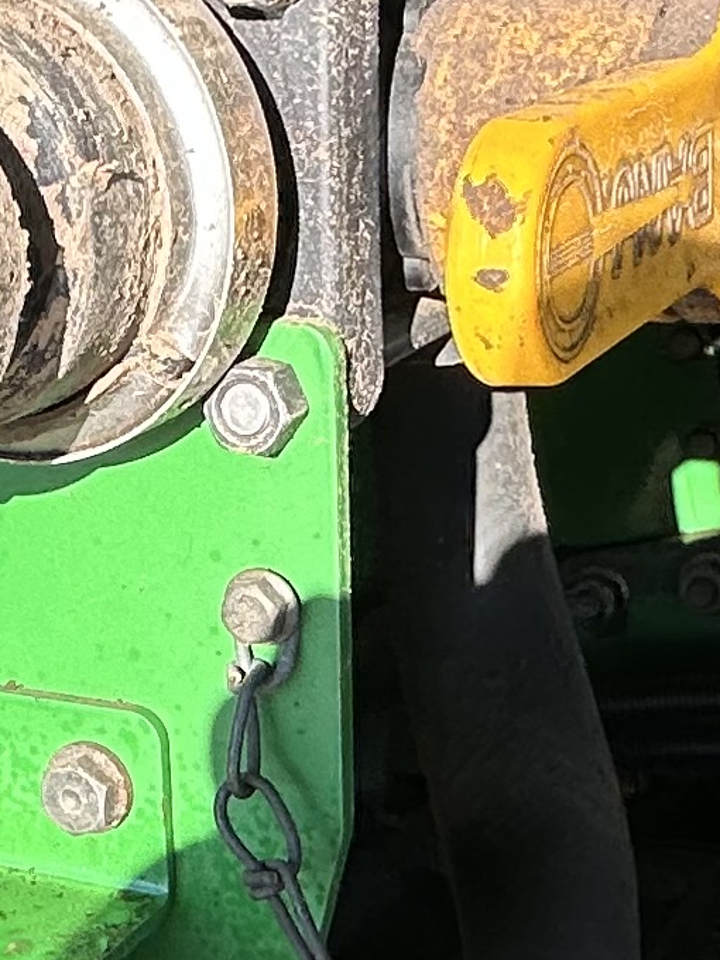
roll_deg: -3.0
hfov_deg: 17.6
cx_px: 113
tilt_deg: -21.7
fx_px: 2302
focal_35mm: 83
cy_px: 638
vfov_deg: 23.5
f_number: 2.2
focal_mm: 2.22
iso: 40
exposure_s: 1/561
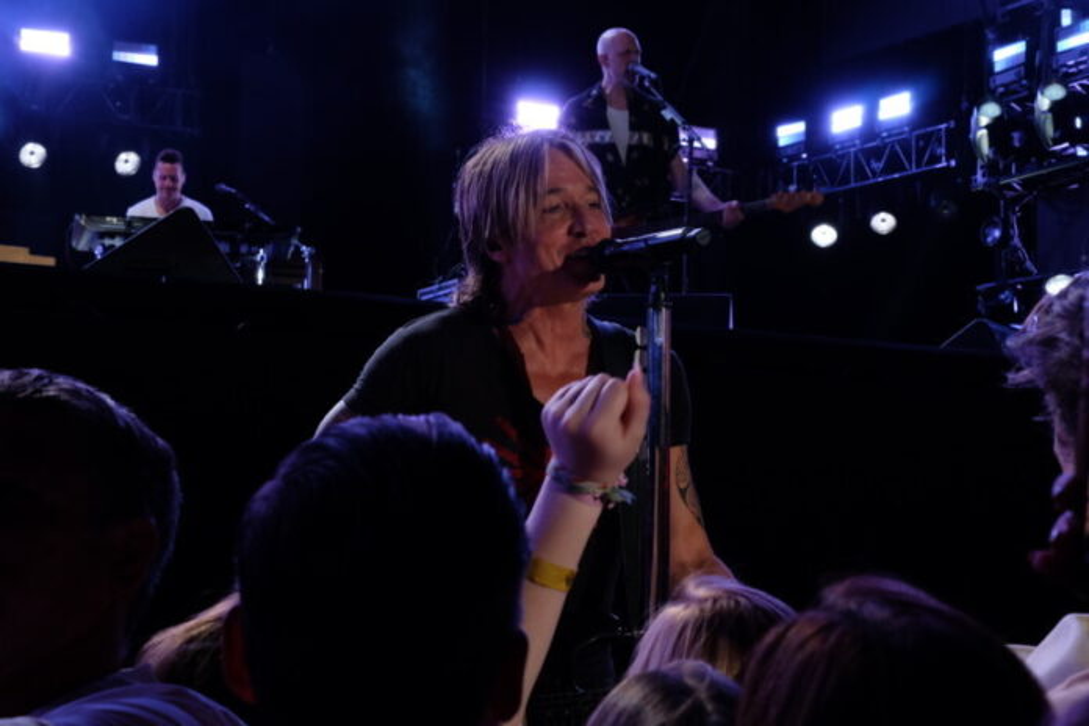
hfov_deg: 27.0
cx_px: 544
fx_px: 2269
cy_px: 363
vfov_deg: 18.2
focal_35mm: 75
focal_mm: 50
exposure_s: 1/80
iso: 2000
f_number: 10
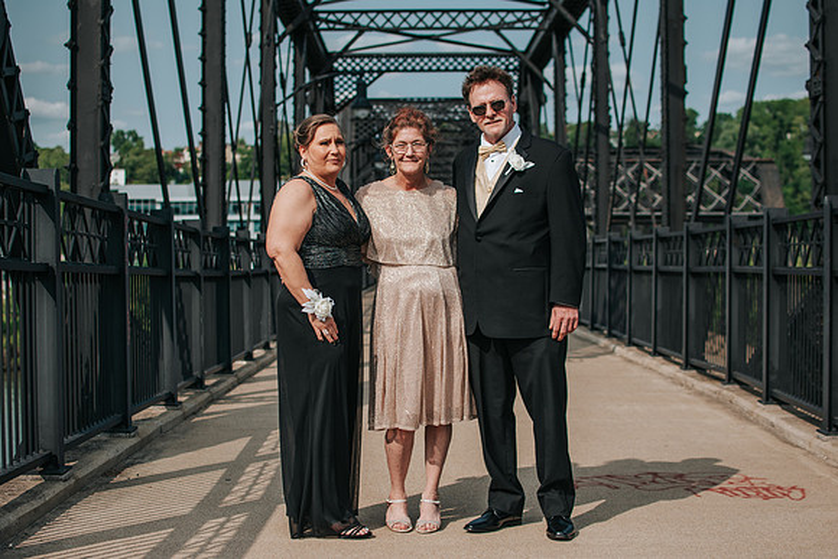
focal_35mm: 56
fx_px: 1294
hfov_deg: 35.9
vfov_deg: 24.4
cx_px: 398
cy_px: 279
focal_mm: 35
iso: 100
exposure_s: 1/3200
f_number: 2.8
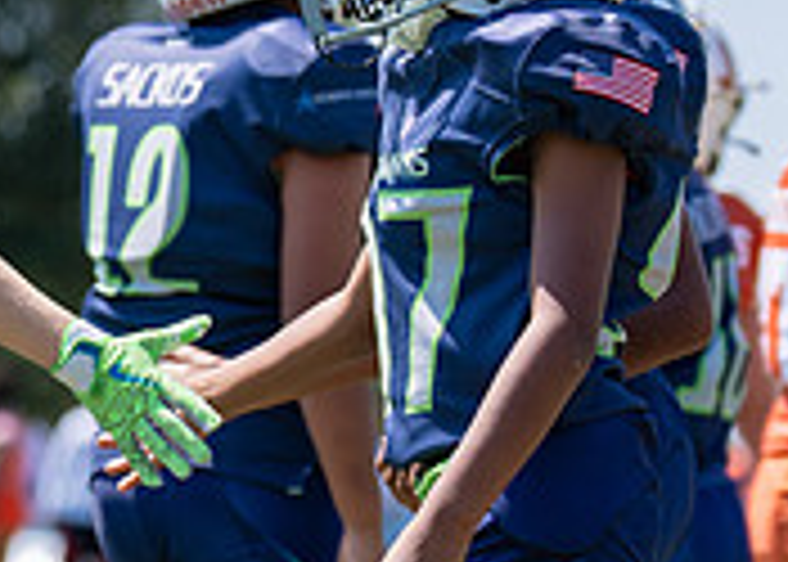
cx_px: 396
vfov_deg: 3.6
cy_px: 423
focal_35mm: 396
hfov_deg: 5.1
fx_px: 8862
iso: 100
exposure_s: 1/1250
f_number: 3.2
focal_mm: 95
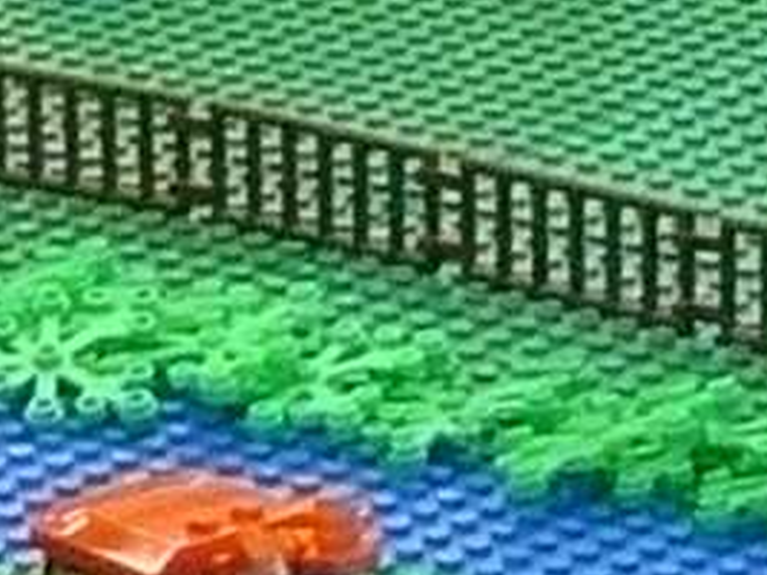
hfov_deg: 5.1
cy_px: -339
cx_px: 810
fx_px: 8660
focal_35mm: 391
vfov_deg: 3.8
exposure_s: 1/8
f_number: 2.8
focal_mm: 6
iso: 400
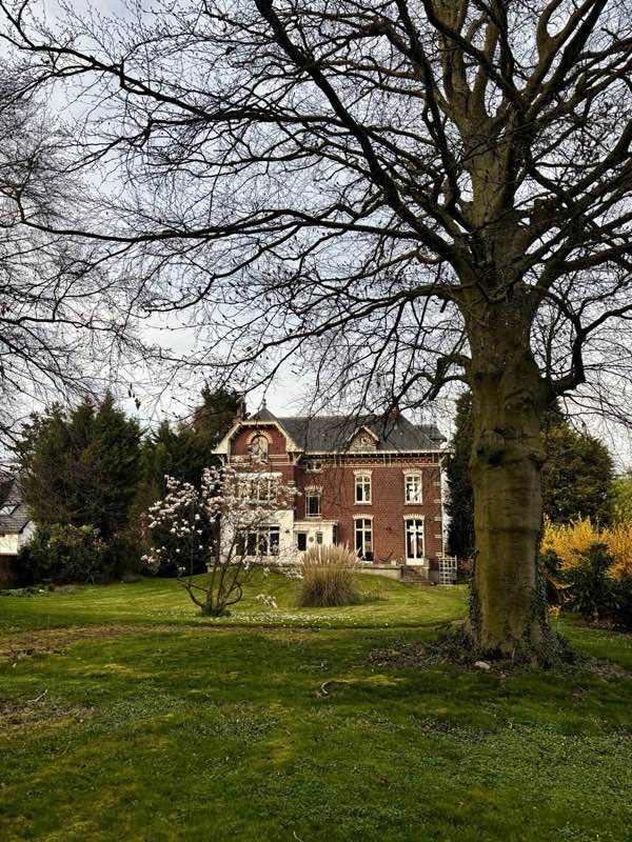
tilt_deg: +11.5
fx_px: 633
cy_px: 421
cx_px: 316
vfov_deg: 67.3
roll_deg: -1.4
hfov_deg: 53.1
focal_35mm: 26
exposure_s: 1/466
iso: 50
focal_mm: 5.96
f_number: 1.6
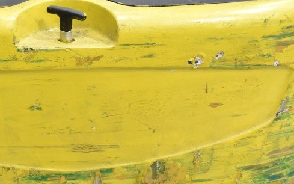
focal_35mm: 90
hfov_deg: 22.8
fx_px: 721
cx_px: 69
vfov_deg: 14.3
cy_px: 175
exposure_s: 1/60
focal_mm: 24
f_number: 4
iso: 1600
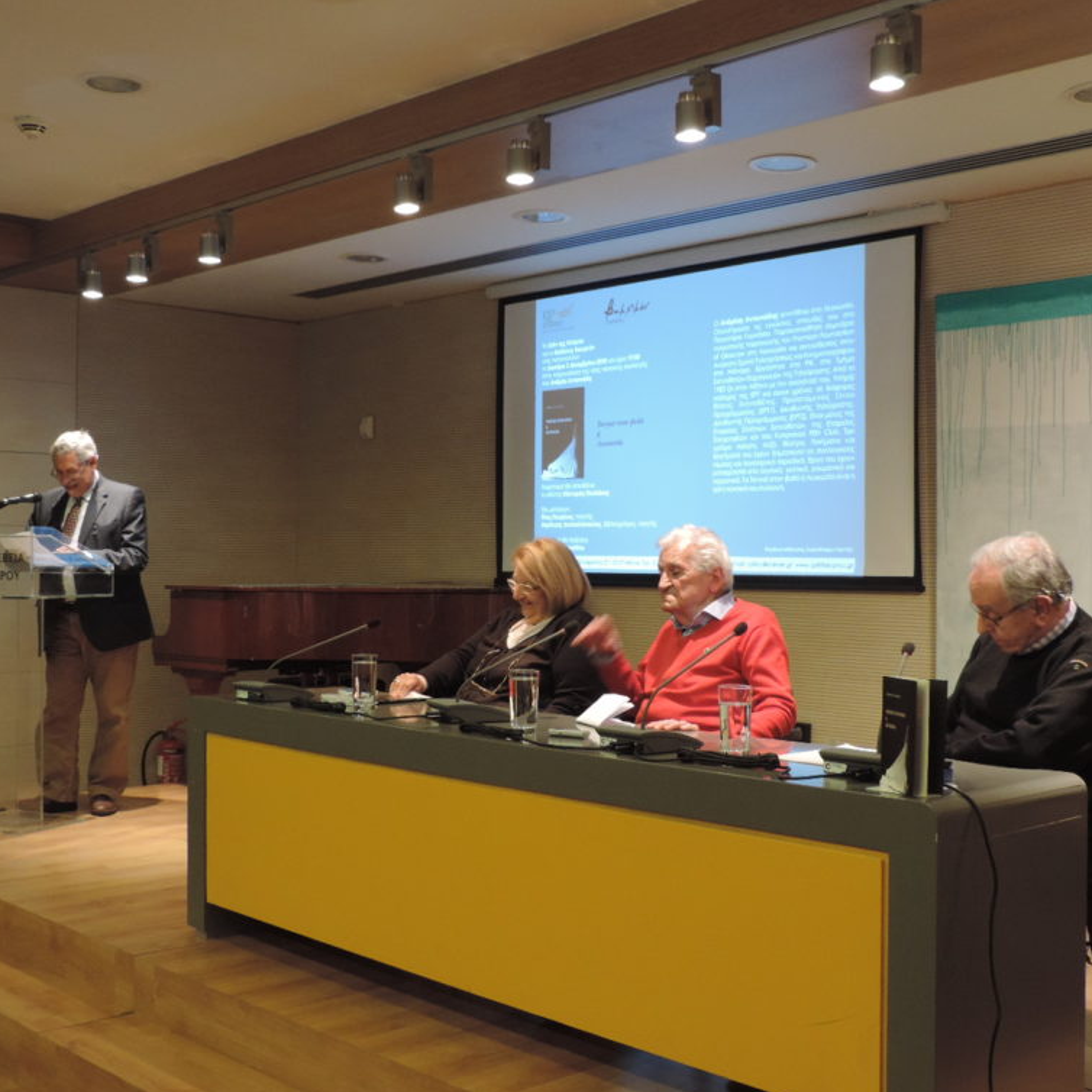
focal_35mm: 42
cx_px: 497
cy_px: 555
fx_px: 1499
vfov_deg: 40.0
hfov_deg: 40.0
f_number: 3.3
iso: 400
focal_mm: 6.2
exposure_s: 1/25
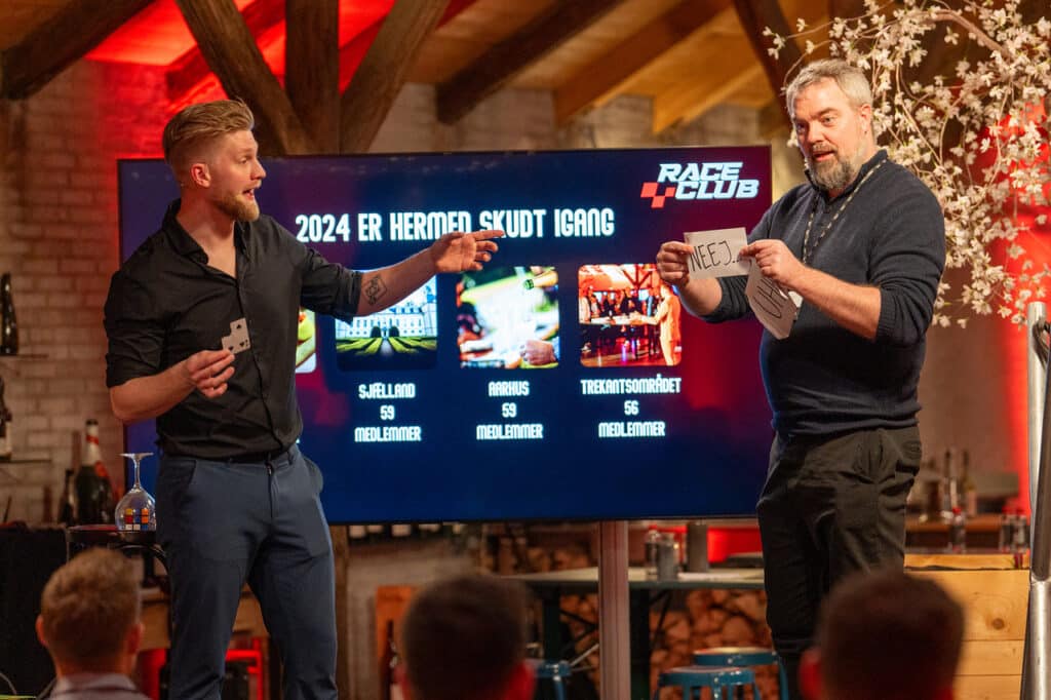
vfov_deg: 11.7
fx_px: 3414
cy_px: 350
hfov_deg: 17.5
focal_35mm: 117
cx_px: 526
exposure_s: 1/100
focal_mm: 117
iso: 2000
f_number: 2.8
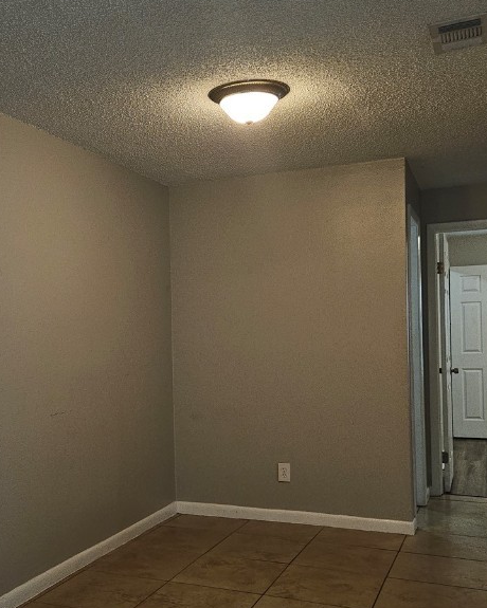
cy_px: 333
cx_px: 146
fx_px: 721
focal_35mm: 40
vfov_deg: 45.7
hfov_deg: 36.8
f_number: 1.8
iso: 100
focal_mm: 5.4
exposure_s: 1/24
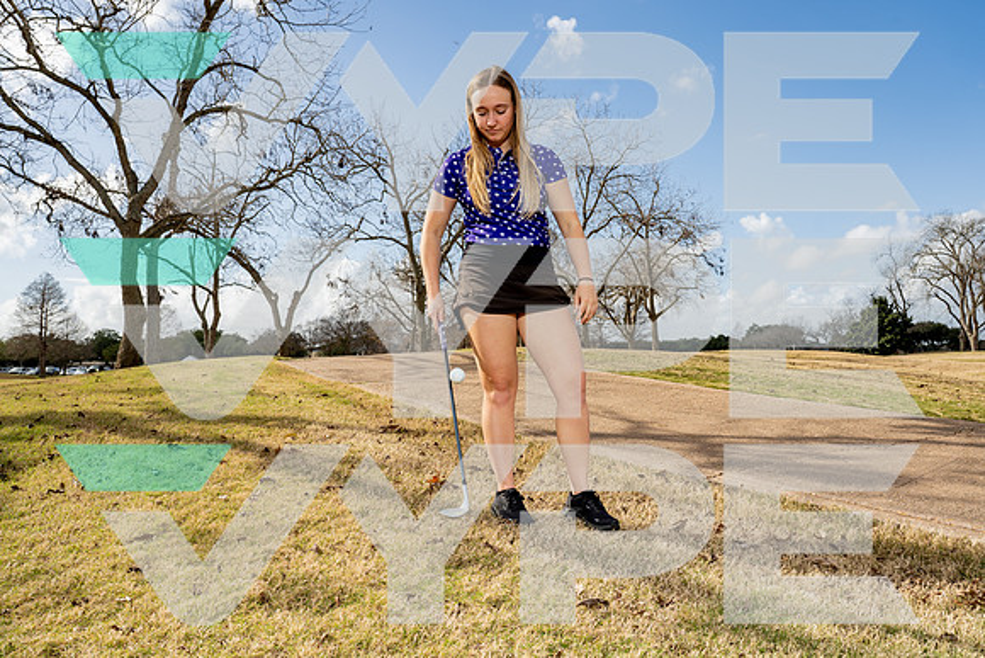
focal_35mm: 26
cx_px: 492
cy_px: 329
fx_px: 712
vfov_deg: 49.6
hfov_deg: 69.4
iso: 100
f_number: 8
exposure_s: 1/250
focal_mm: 26
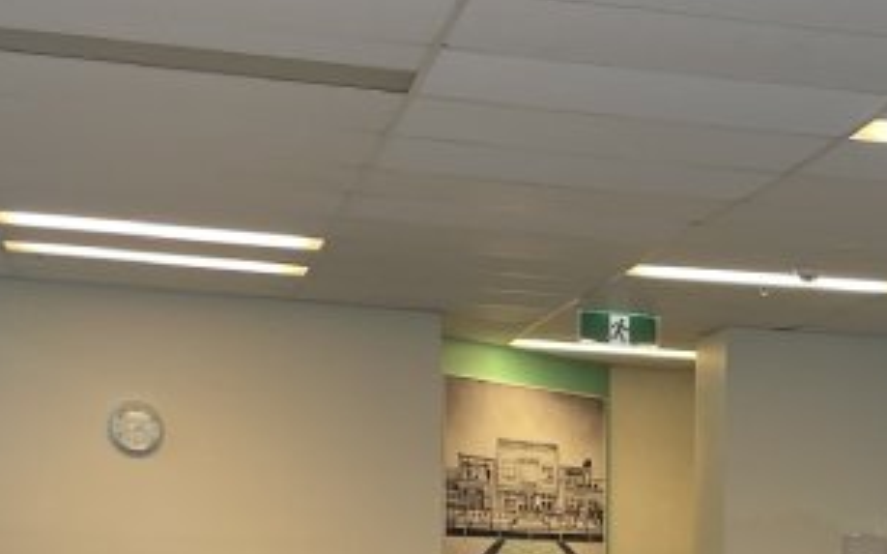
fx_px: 2320
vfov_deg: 12.7
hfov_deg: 20.8
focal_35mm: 96
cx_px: 935
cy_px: 902
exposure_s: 1/100
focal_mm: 4.2
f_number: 1.6
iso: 100
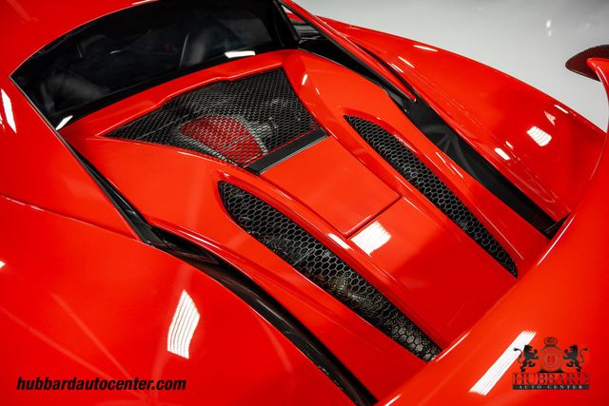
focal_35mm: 24
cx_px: 304
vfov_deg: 53.2
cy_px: 203
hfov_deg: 73.7
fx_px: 406
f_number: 5
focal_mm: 24
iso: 800
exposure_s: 1/60
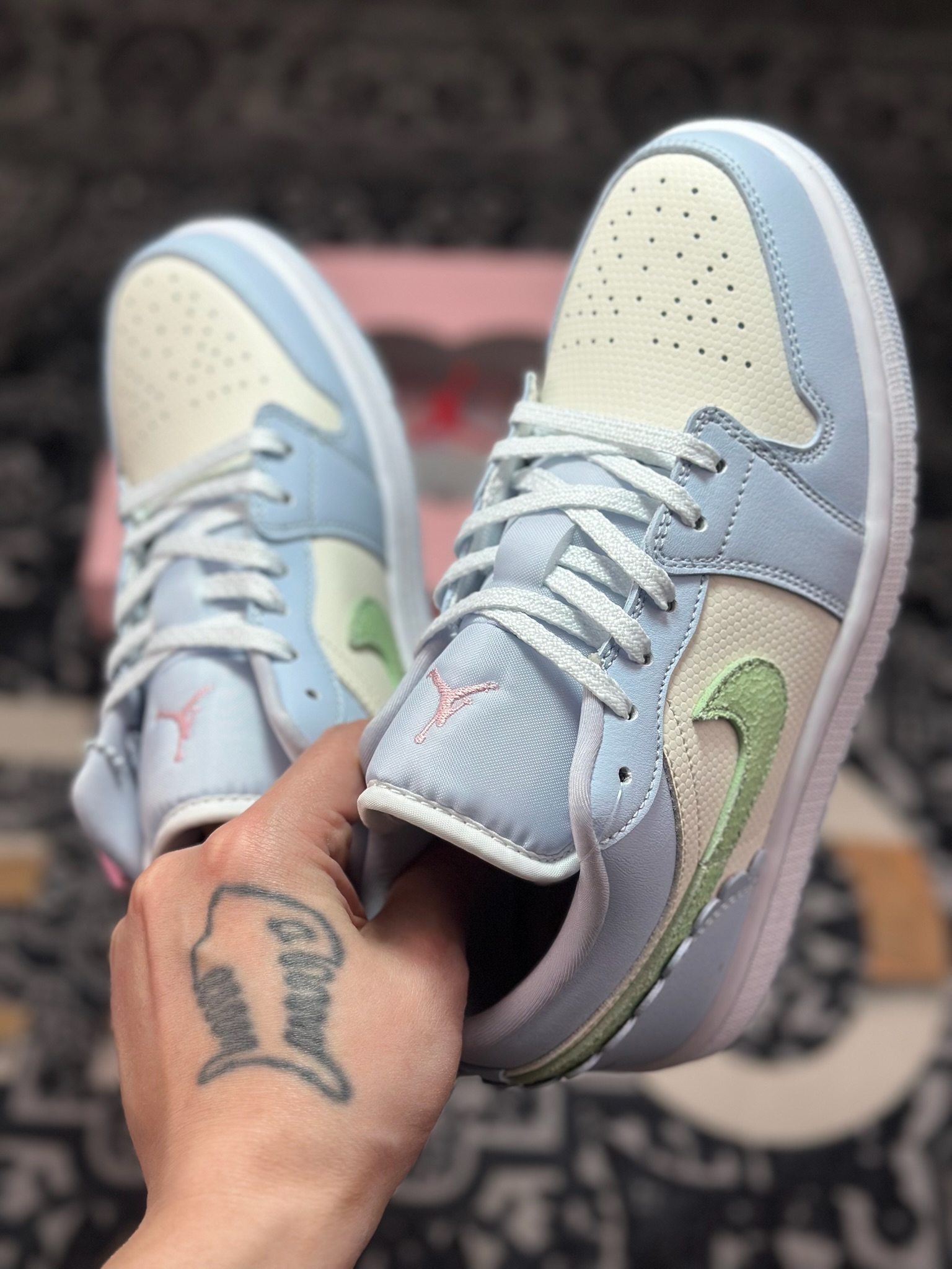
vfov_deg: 39.7
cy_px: 634
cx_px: 476
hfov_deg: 30.3
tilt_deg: -53.6
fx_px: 1760
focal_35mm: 48
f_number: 1.78
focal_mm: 6.86
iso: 80
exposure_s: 1/1953
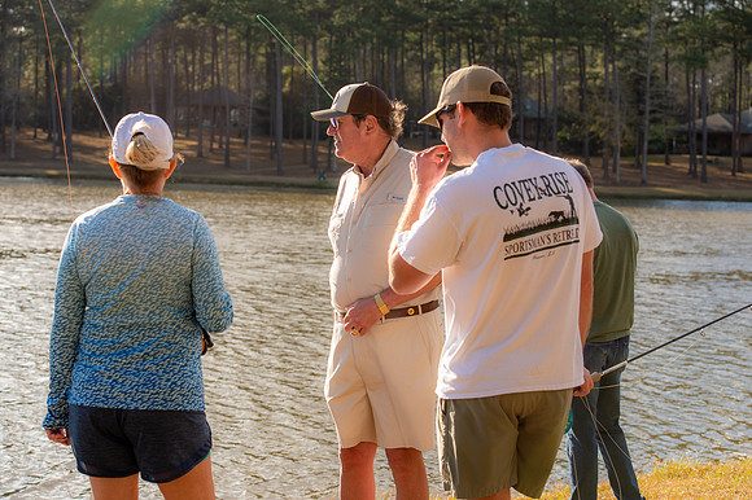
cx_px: 376
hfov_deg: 28.9
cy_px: 250
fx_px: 1461
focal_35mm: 70
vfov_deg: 19.4
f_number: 6.3
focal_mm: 70
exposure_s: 1/200
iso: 100
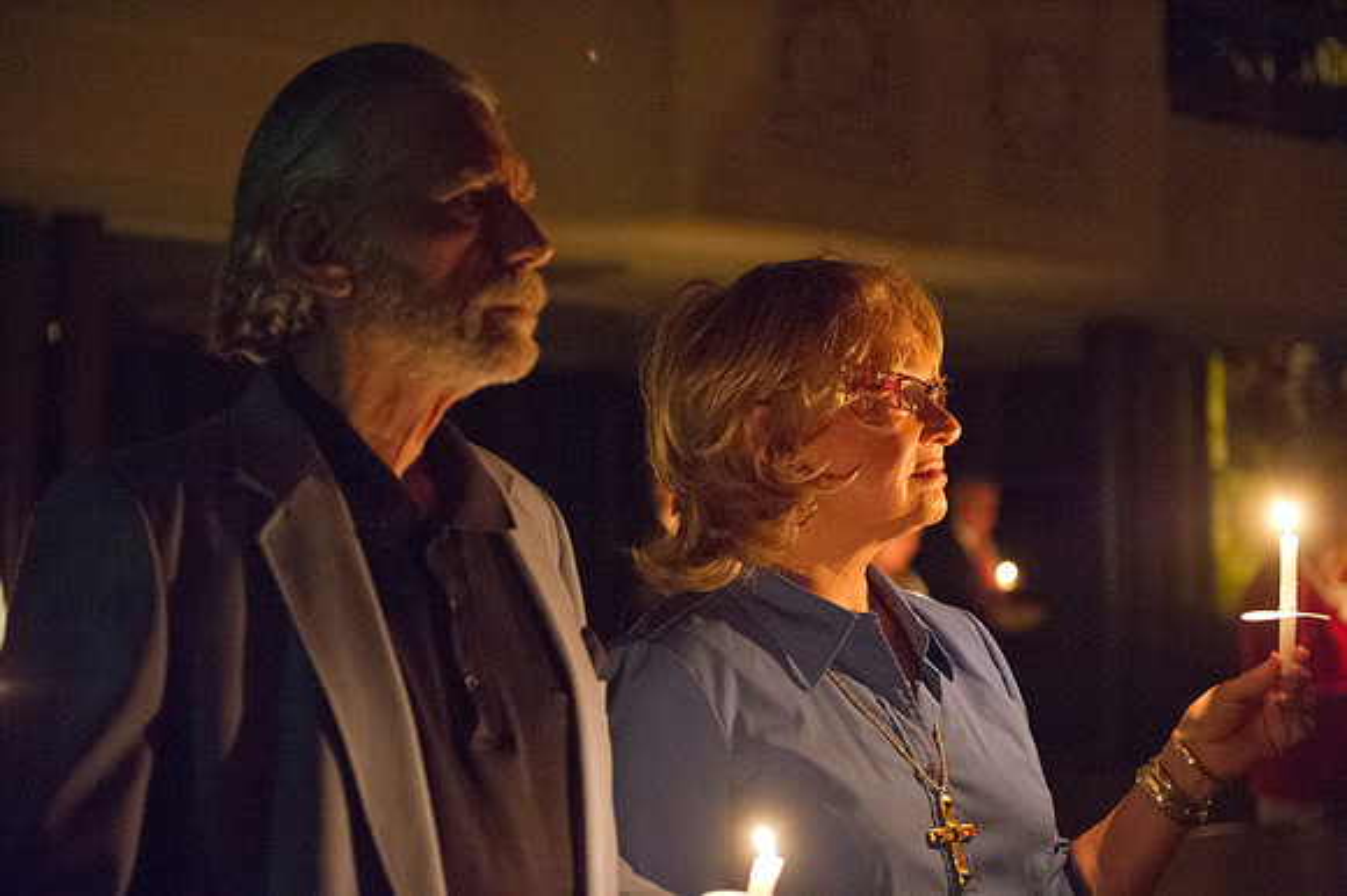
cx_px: 674
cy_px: 448
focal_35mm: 70
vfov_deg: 19.4
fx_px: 2618
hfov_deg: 28.9
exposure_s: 1/40
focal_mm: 70
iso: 12800
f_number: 2.8
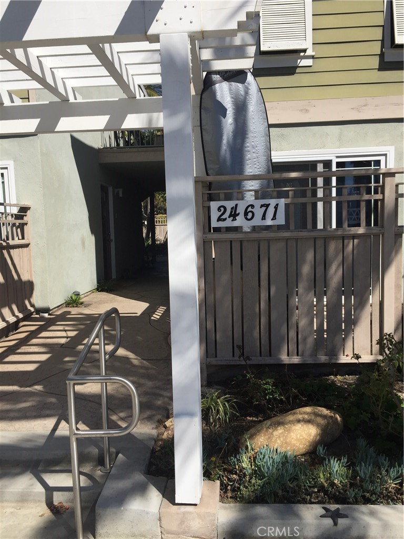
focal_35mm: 29
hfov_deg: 48.2
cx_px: 202
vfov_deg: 61.7
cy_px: 270
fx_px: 451
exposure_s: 1/2825
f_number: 2.2
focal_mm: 4.15
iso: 32
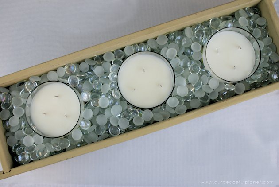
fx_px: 279
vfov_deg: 37.0
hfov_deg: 53.1
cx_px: 140
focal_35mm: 36
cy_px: 94
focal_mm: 24
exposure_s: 1/40
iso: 320
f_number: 4.5
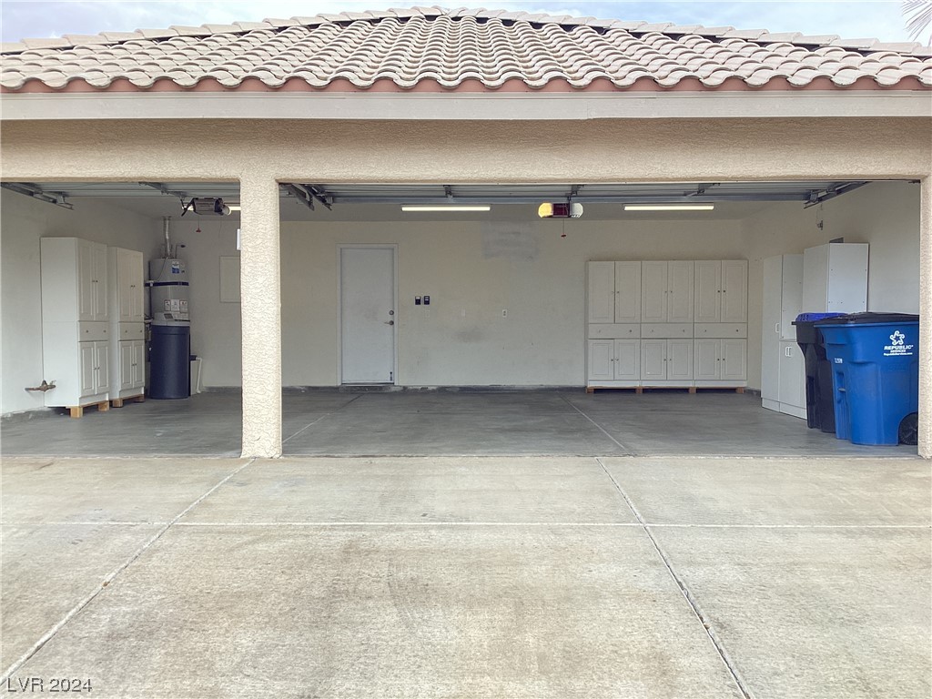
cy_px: 350
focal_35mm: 31
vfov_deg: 45.4
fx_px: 835
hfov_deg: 58.4
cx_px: 466
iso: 25
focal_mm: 3.3
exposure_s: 1/215
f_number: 2.4
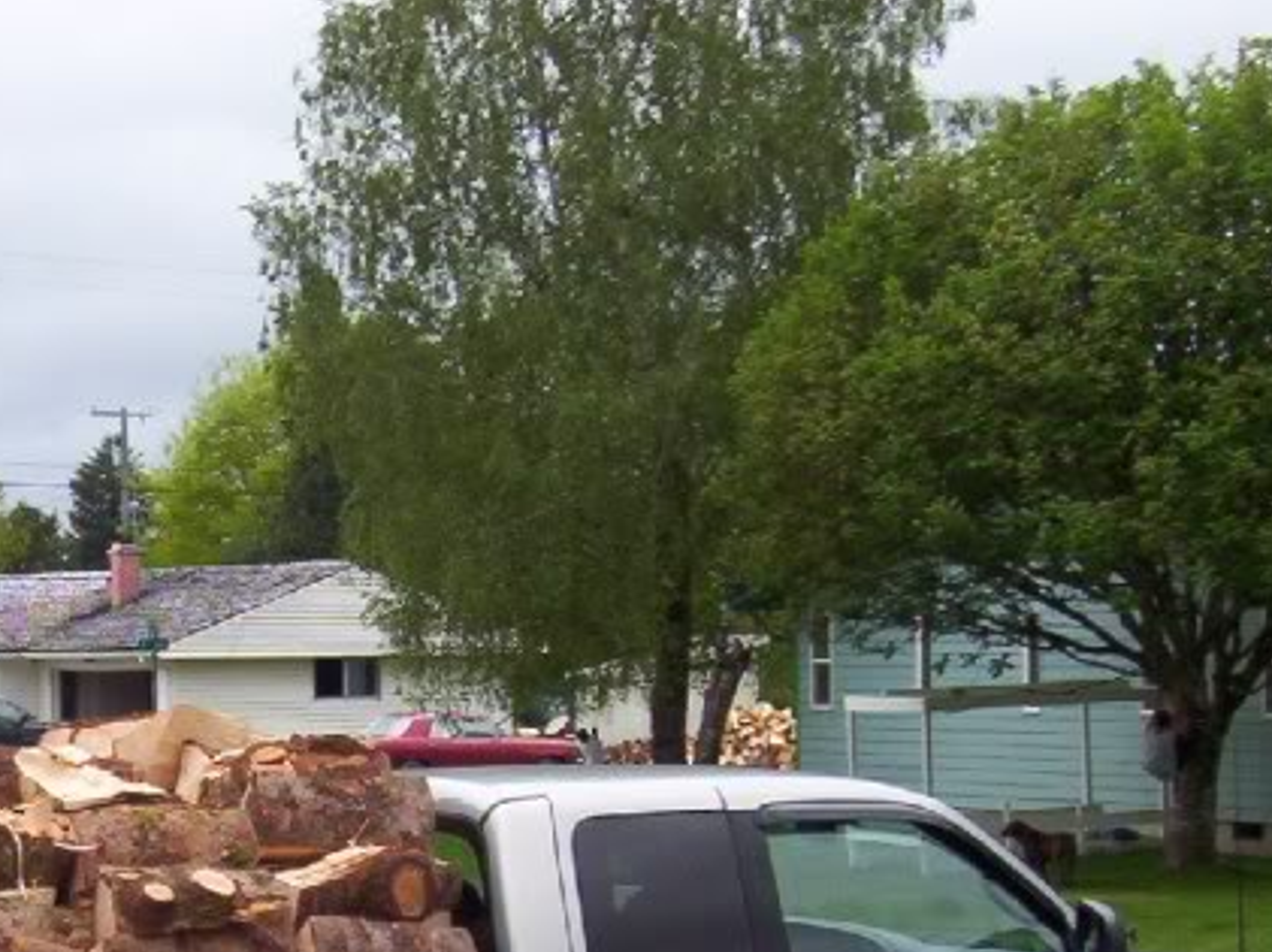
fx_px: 3561
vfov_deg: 15.0
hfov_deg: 19.8
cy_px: 892
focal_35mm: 97
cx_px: 76
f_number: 3.16
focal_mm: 7.88
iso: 100
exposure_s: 1/296
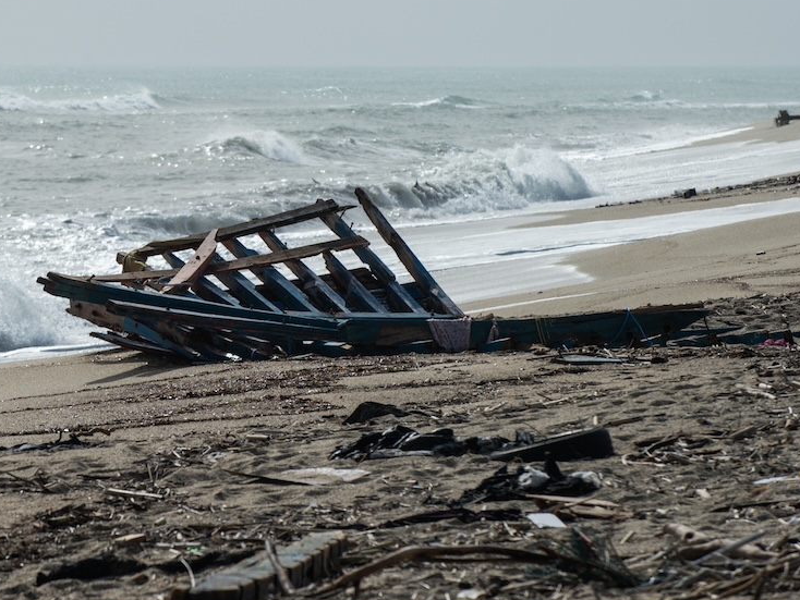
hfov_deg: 7.2
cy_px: 315
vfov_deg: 5.4
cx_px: 238
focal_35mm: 275
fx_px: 6358
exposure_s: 1/2000
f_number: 8
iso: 200
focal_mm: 175
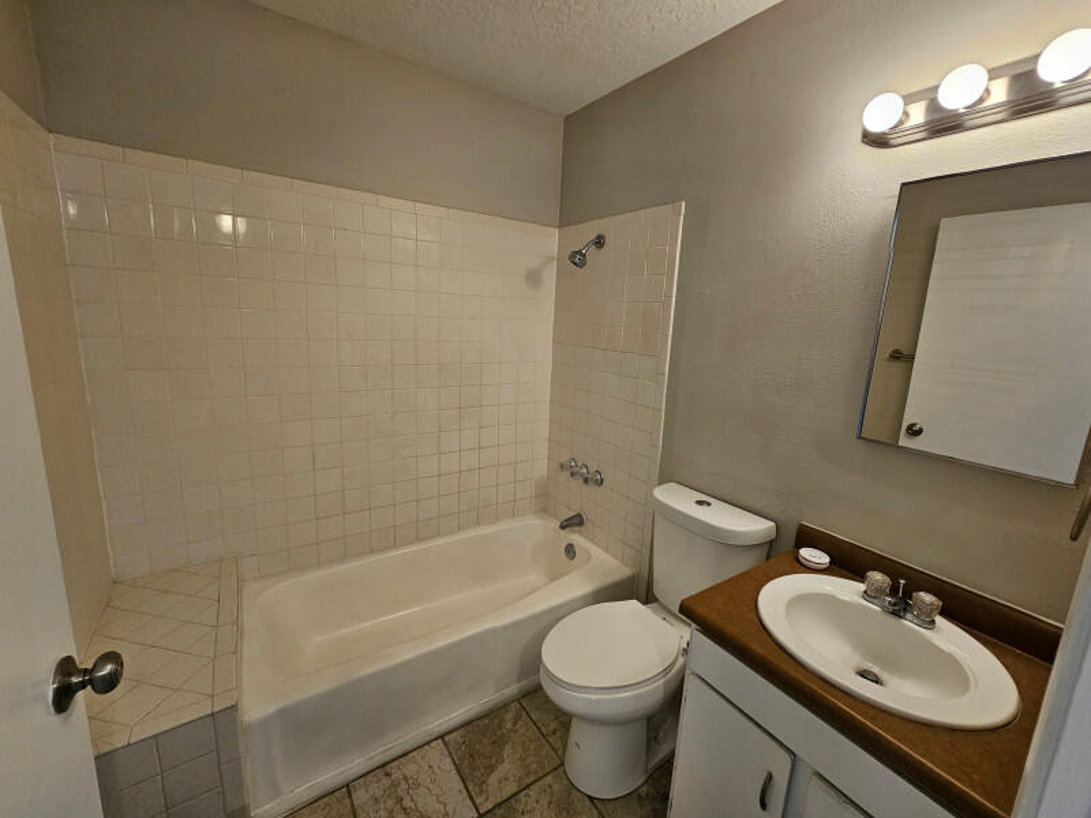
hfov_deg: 106.2
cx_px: 546
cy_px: 409
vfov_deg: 89.9
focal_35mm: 13
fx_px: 410
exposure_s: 1/60
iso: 125
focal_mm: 2.2
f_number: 2.2
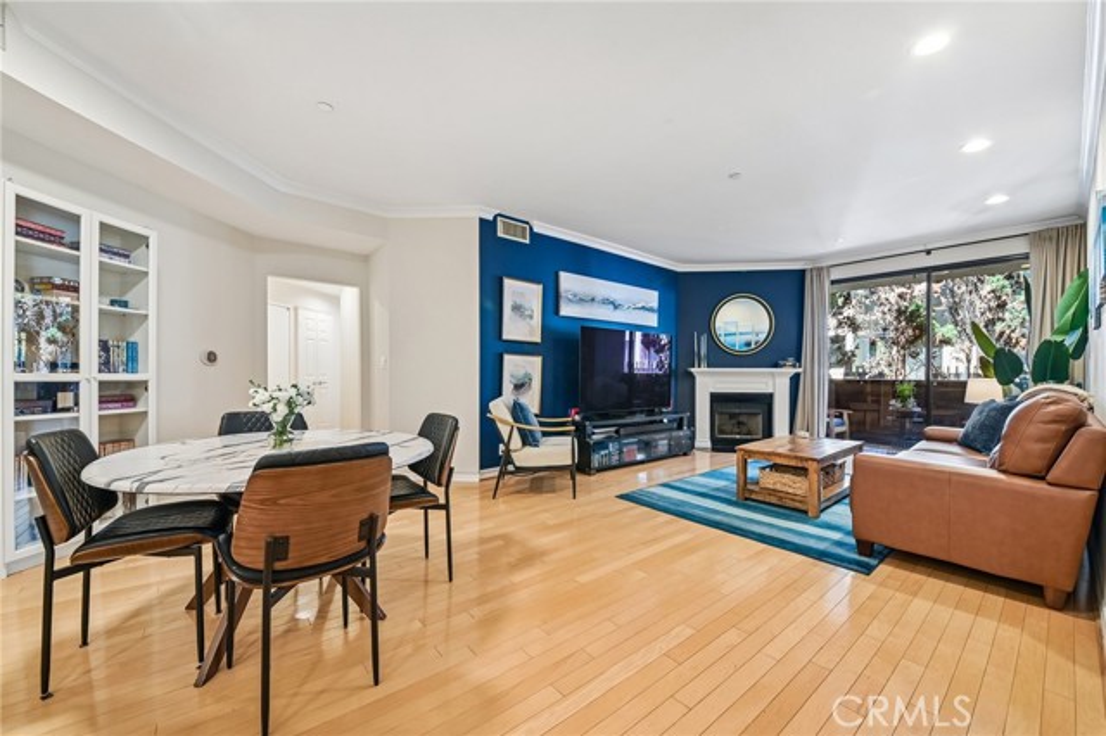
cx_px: 553
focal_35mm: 14
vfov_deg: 81.1
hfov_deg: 104.3
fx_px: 430
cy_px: 368
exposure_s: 1/3.33
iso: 250
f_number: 8
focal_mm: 14
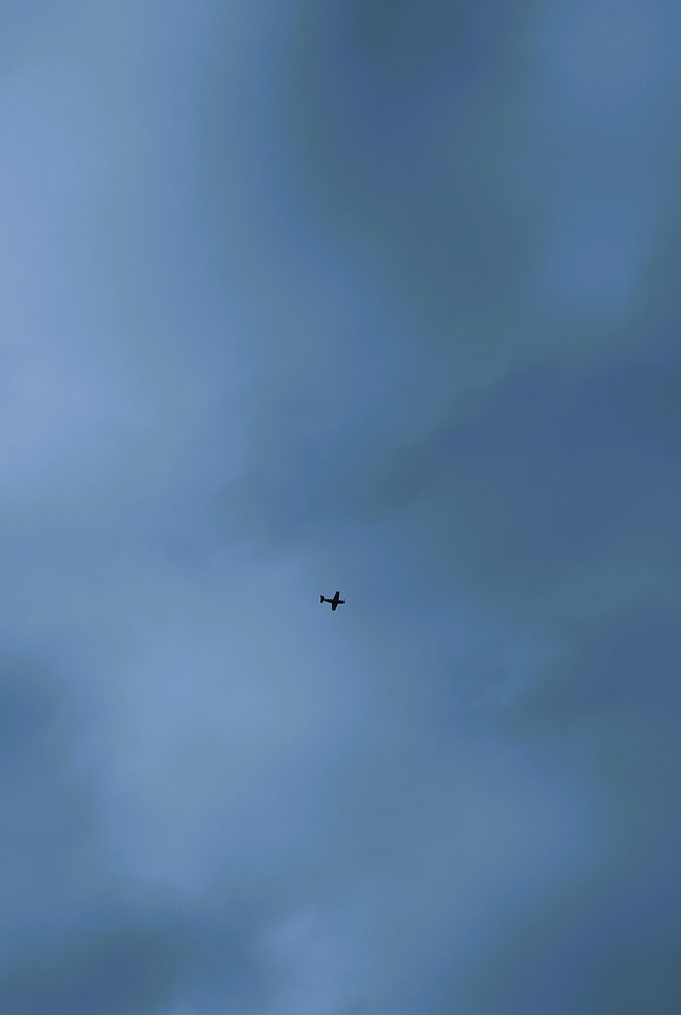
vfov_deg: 55.7
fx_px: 960
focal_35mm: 34
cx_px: 340
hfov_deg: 39.0
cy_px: 508
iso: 100
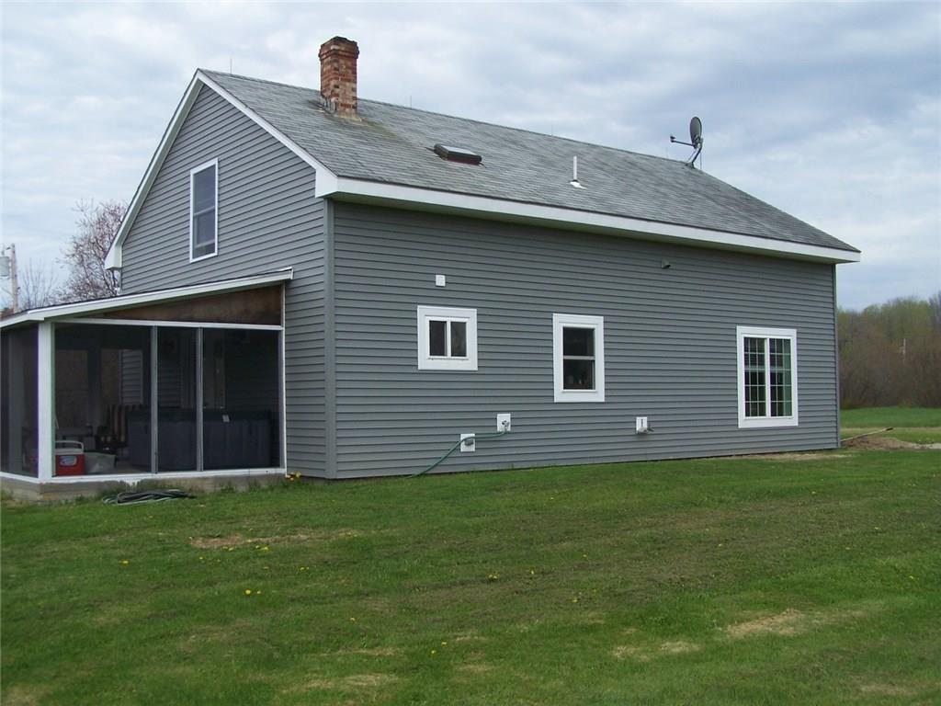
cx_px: 470
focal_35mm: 38
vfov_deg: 37.7
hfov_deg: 49.0
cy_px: 353
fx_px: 1033
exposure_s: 1/640
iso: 80
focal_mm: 6.3
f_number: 4
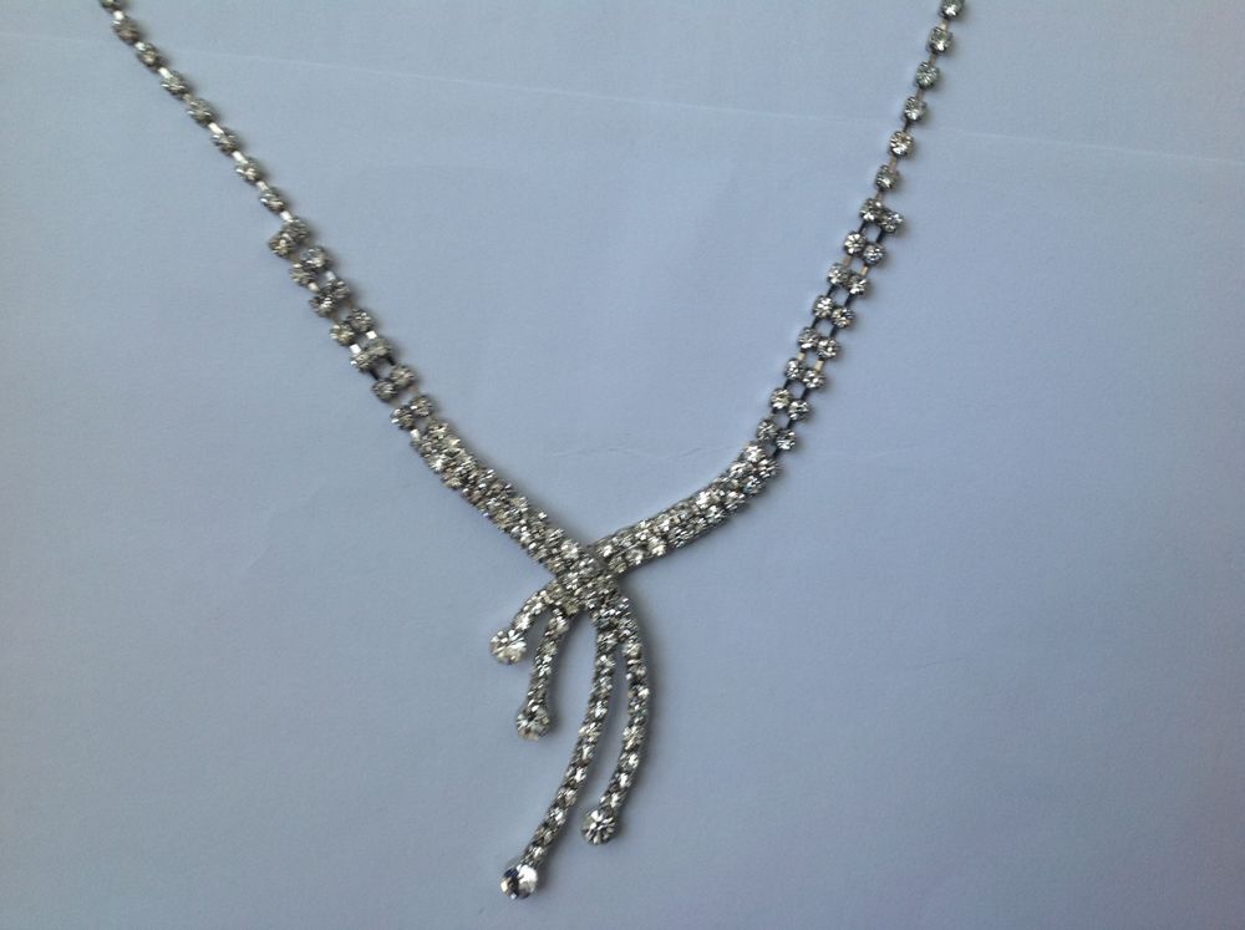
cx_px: 622
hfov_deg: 52.7
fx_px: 1257
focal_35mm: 35
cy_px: 465
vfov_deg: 40.6
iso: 50
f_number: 2.4
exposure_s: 1/15
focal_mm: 4.28
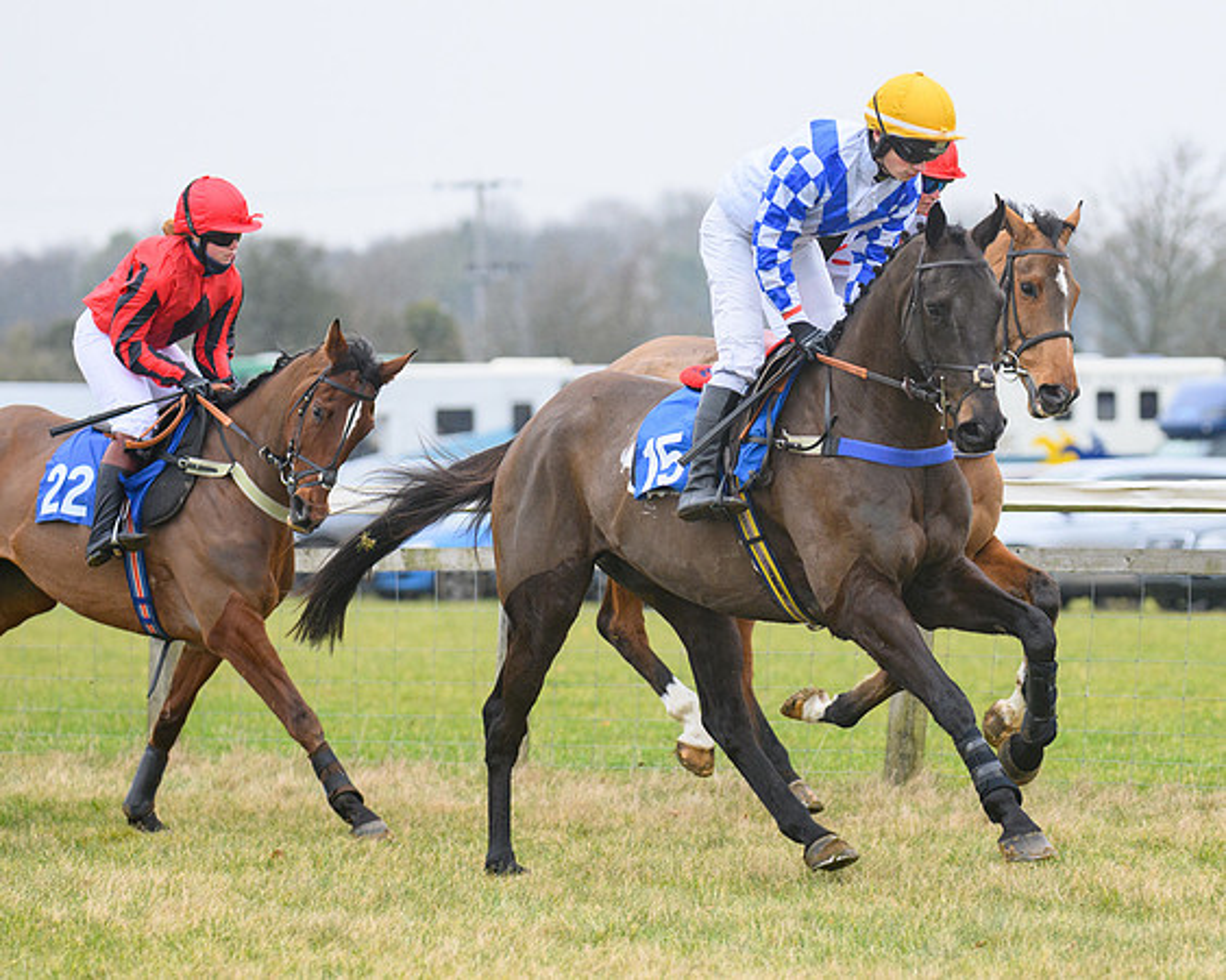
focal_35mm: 233
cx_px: 897
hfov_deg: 8.3
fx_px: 8465
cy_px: 445
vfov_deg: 6.6
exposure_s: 1/1000
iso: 1250
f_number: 5
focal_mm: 170
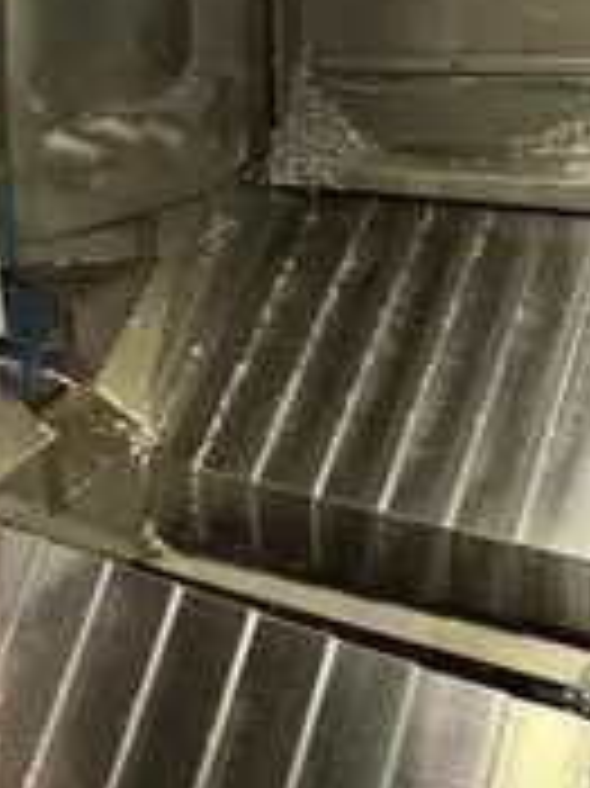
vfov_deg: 34.4
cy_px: 221
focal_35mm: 55
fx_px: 1251
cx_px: -27
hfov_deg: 25.0
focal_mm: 6.76
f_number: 1.78
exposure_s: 1/30
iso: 800
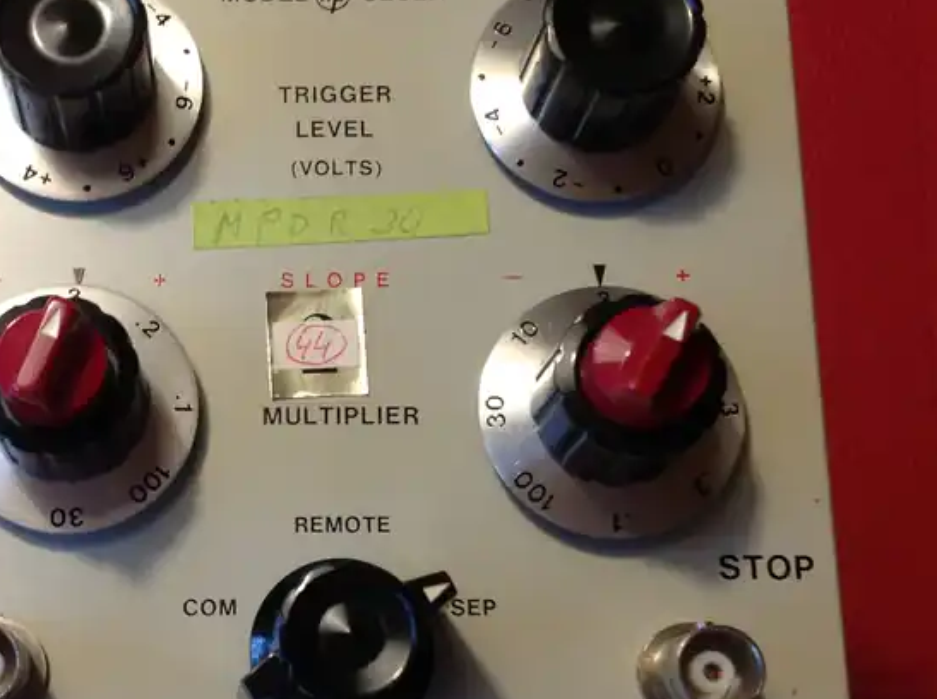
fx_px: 1729
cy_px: 420
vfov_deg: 22.8
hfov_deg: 29.9
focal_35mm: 64
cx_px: 238
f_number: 2.4
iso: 64
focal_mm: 4.28
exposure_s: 1/15
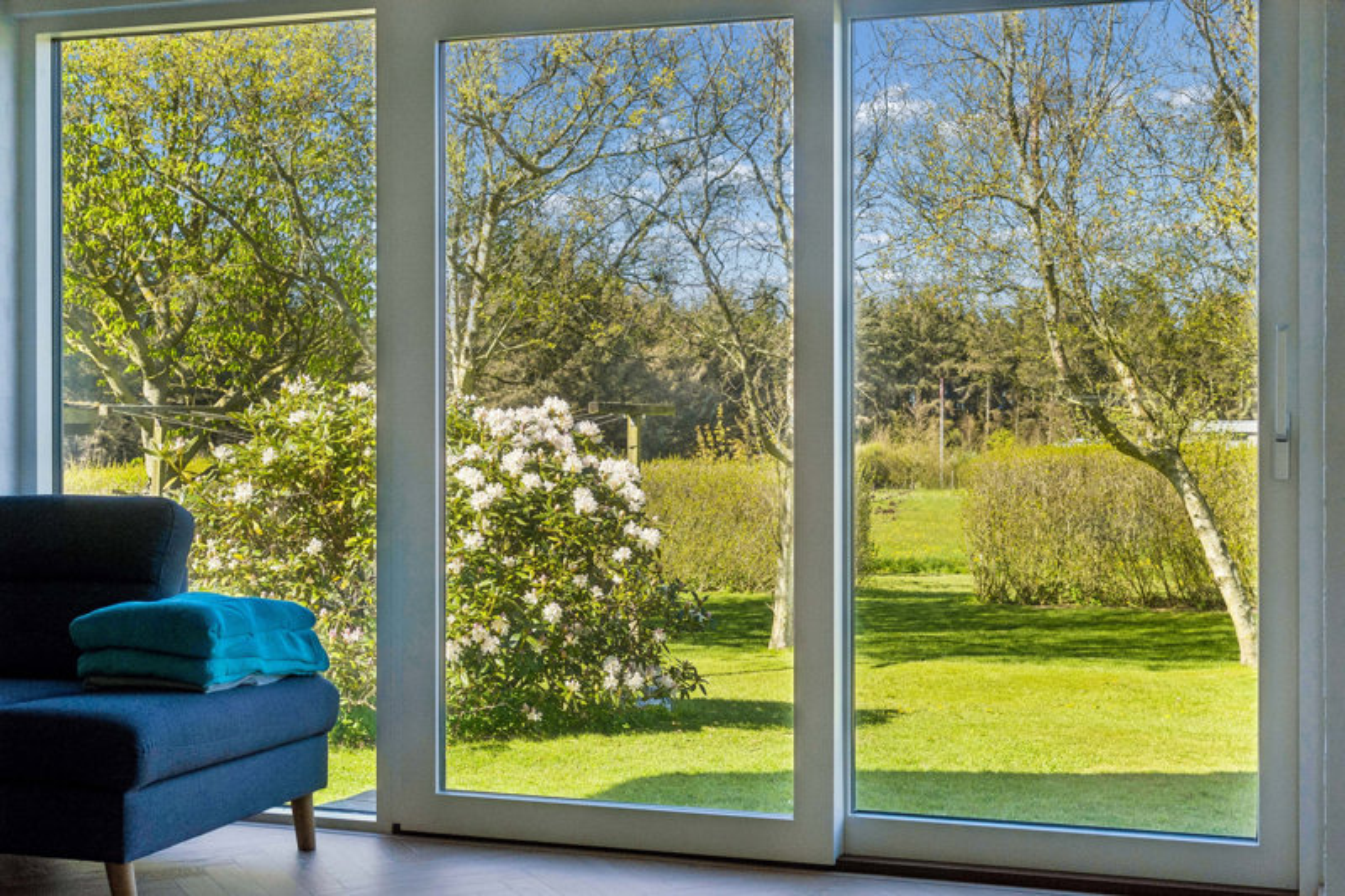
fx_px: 1905
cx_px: 672
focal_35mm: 51
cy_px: 448
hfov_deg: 38.9
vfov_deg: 26.5
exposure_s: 1/400
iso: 200
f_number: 8
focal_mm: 34
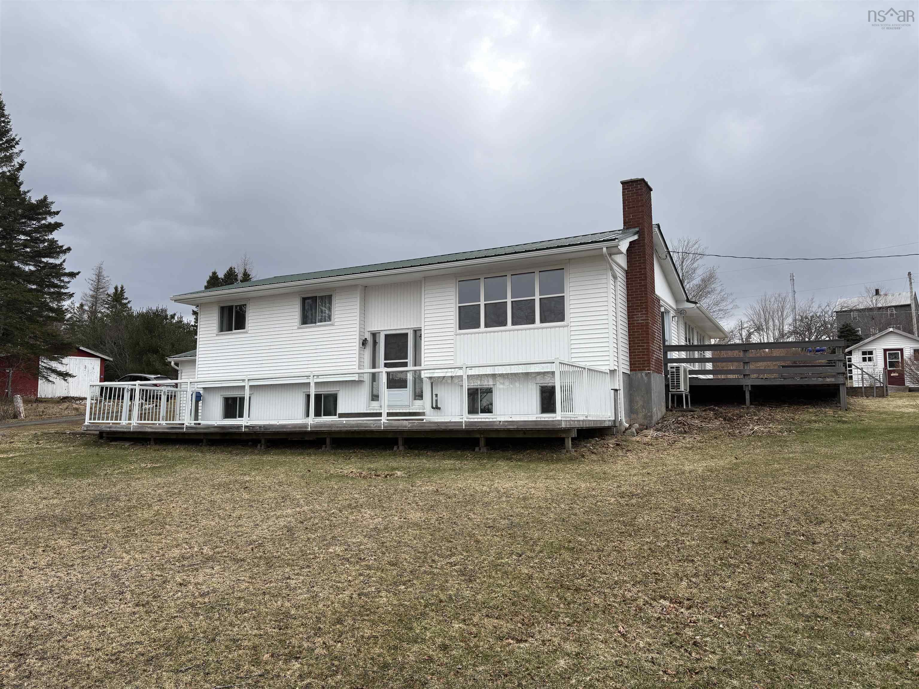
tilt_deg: +8.0
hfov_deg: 67.3
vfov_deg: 53.1
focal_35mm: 26
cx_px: 460
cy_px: 344
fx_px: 690
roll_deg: +0.2
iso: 50
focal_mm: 5.96
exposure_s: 1/987
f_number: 1.6
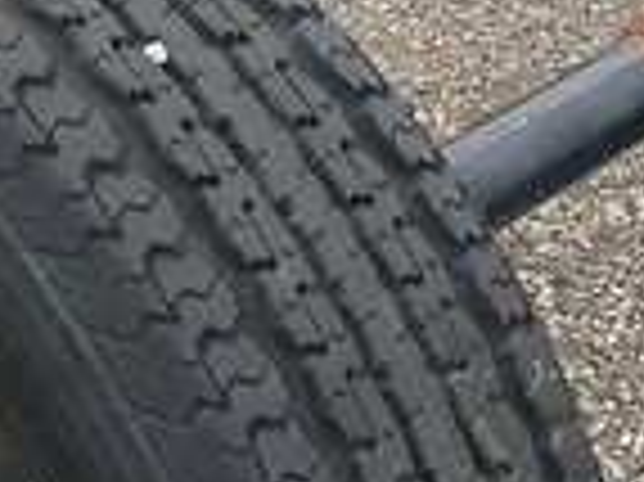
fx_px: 1506
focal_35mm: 81
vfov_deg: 18.1
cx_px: 131
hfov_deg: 23.8
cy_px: 135
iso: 25
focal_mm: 3
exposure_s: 1/580
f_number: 1.8
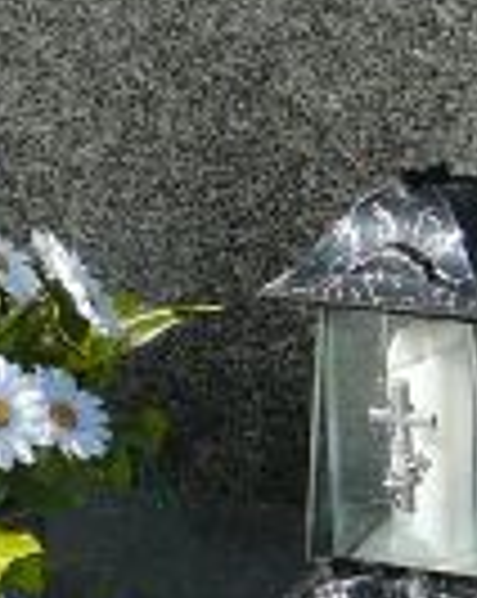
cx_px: 225
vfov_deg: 10.8
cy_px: 292
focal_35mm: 179
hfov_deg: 8.6
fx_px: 3166
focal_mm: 5.6
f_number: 3
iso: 80
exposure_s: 1/800
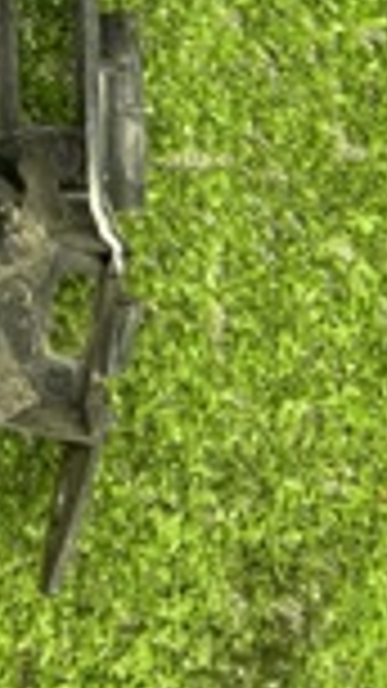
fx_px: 1497
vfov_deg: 22.3
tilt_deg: -76.3
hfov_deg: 13.6
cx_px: -252
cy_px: -279
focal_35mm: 82
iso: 125
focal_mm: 6.76
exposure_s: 1/100
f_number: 1.78
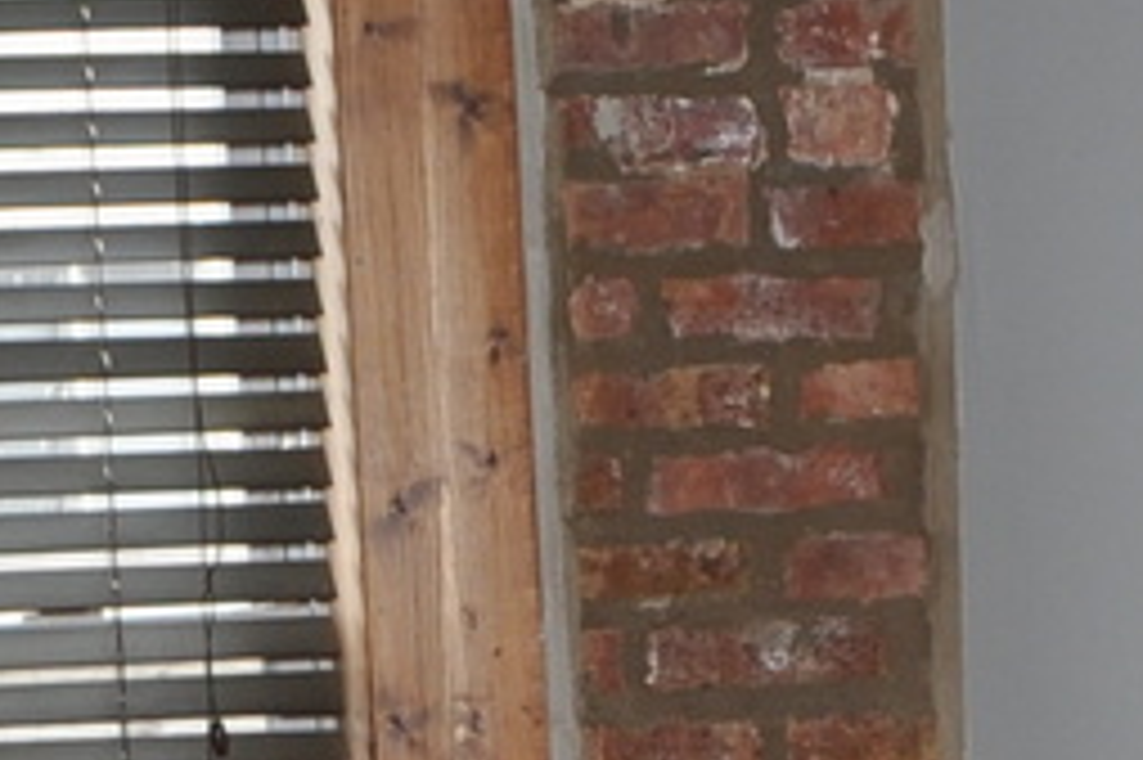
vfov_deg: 7.7
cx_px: 544
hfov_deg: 11.9
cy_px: 1264
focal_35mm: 173
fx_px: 5489
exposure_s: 1/30
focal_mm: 18
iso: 200
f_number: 5.6
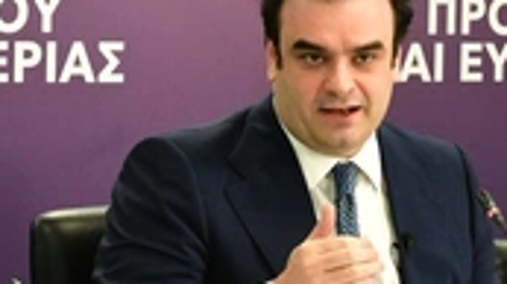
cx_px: 220
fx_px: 4017
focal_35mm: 299
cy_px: 75
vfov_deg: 4.1
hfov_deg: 7.2
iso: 6400
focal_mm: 70
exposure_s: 1/400
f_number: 5
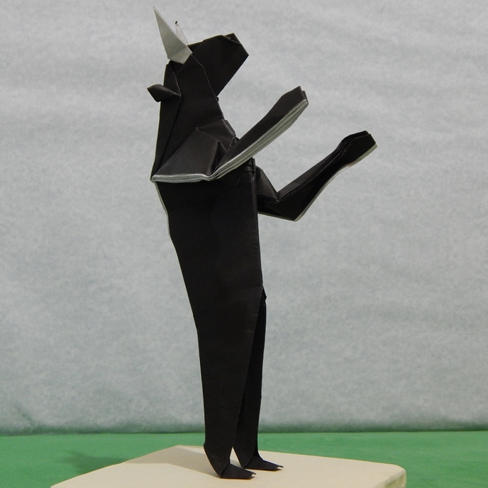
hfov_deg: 29.5
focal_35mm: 58
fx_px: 925
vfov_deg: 29.6
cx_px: 190
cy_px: 244
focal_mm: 8.6
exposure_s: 1/10
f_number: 3.7
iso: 400
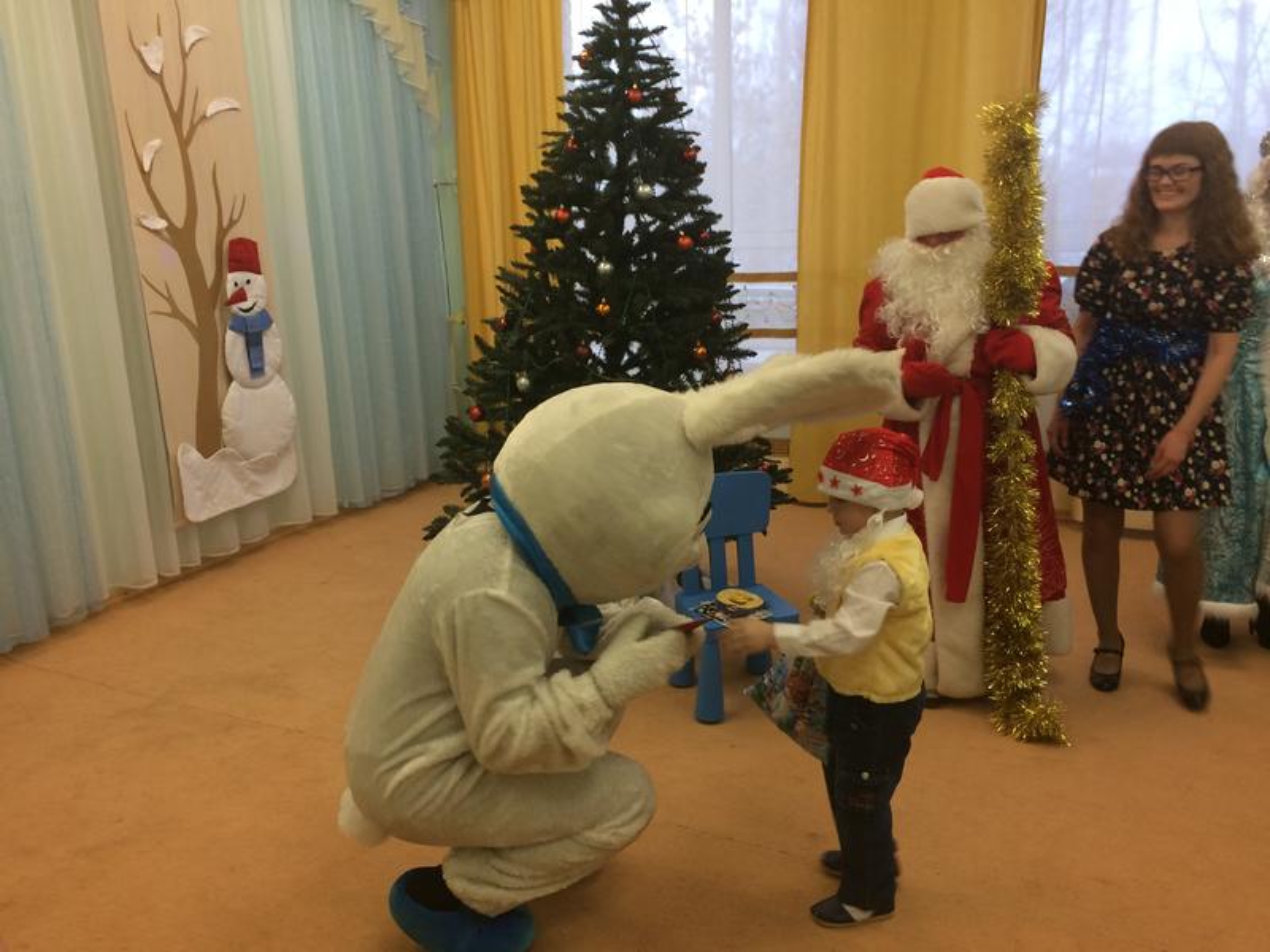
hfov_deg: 61.7
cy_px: 476
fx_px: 1064
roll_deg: +2.6
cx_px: 635
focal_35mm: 29
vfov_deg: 48.2
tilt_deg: -15.2
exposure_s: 1/33
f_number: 2.2
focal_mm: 4.15
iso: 100
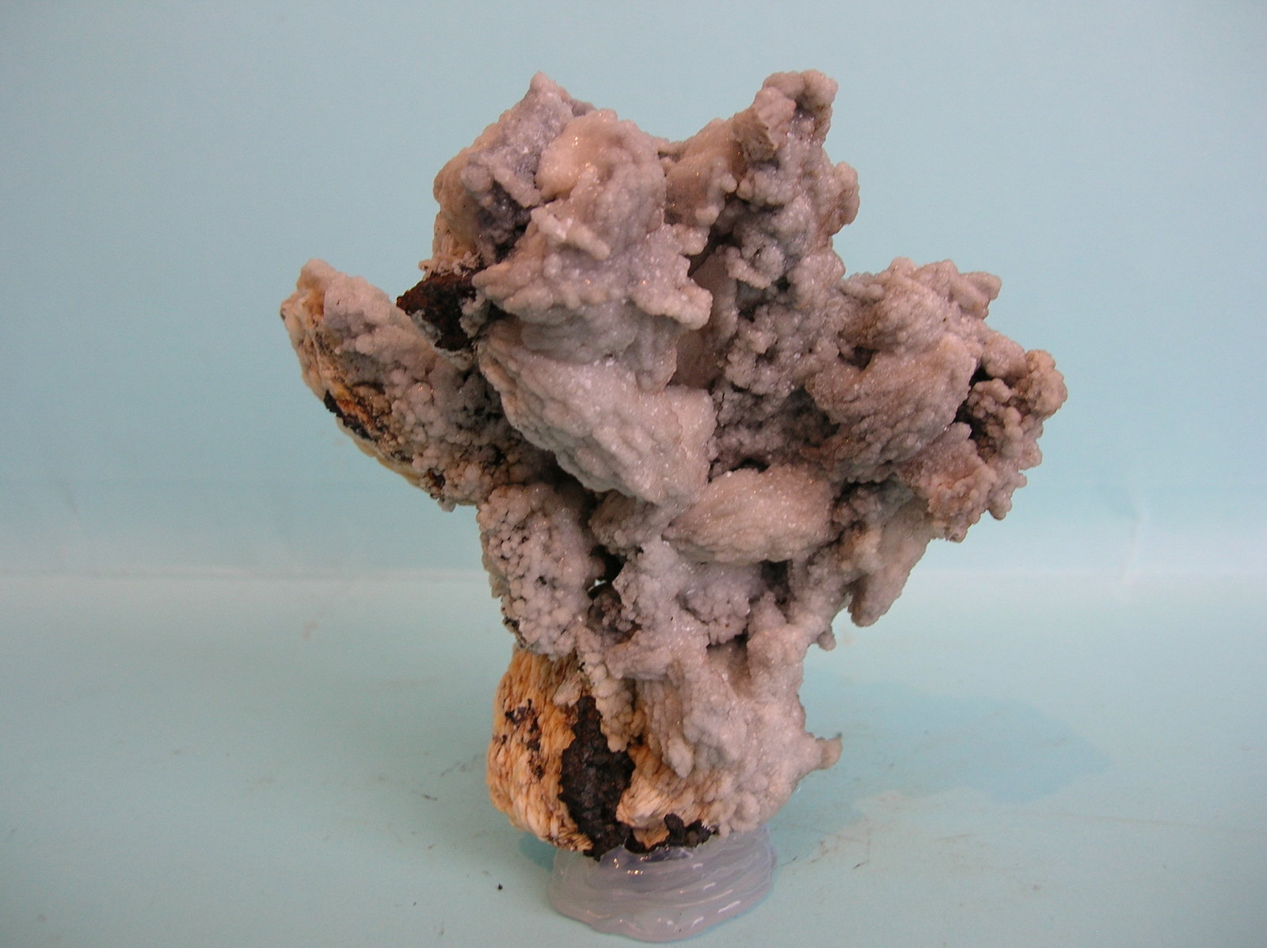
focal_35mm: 37
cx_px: 634
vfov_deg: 38.6
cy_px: 474
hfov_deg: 50.2
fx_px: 1353
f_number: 2.7
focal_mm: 6.2
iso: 50
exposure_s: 1/12.4
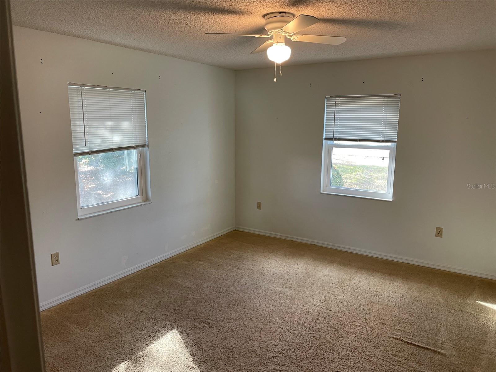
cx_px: 248
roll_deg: -0.9
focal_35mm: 26
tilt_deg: -9.9
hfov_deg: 67.3
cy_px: 186
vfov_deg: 53.1
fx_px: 373
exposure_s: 1/60
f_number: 1.6
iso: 80
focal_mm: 4.2
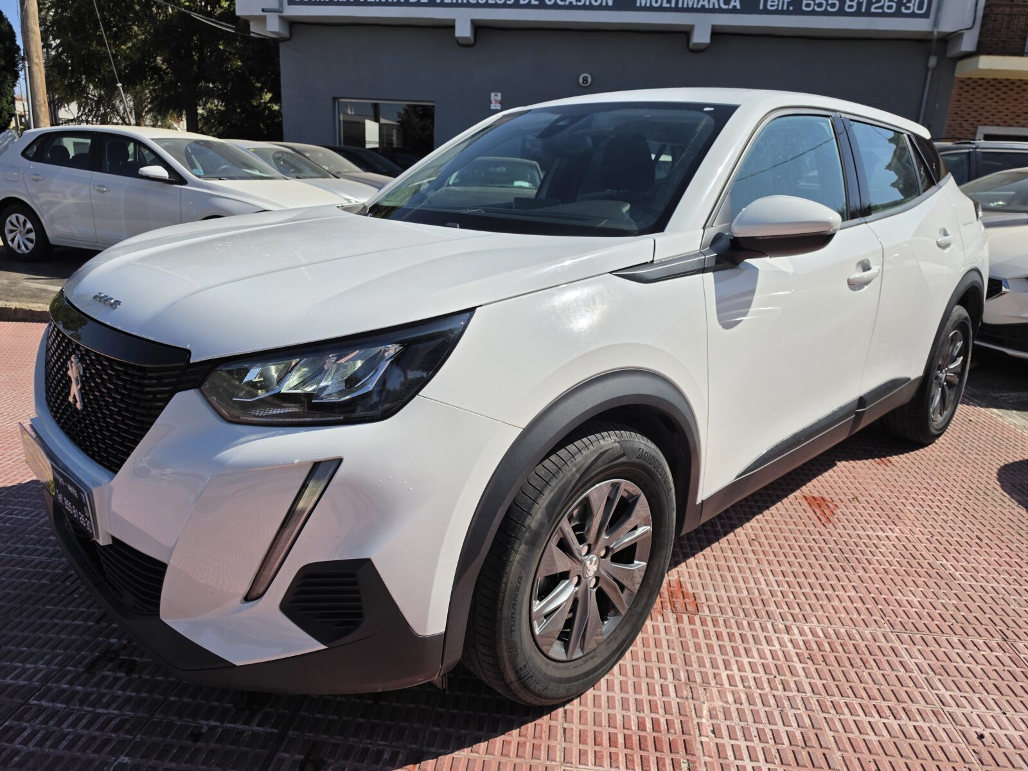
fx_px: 683
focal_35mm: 23
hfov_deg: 73.9
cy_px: 386
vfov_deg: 58.9
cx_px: 514
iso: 40
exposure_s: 1/7939
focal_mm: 6.5
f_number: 1.4
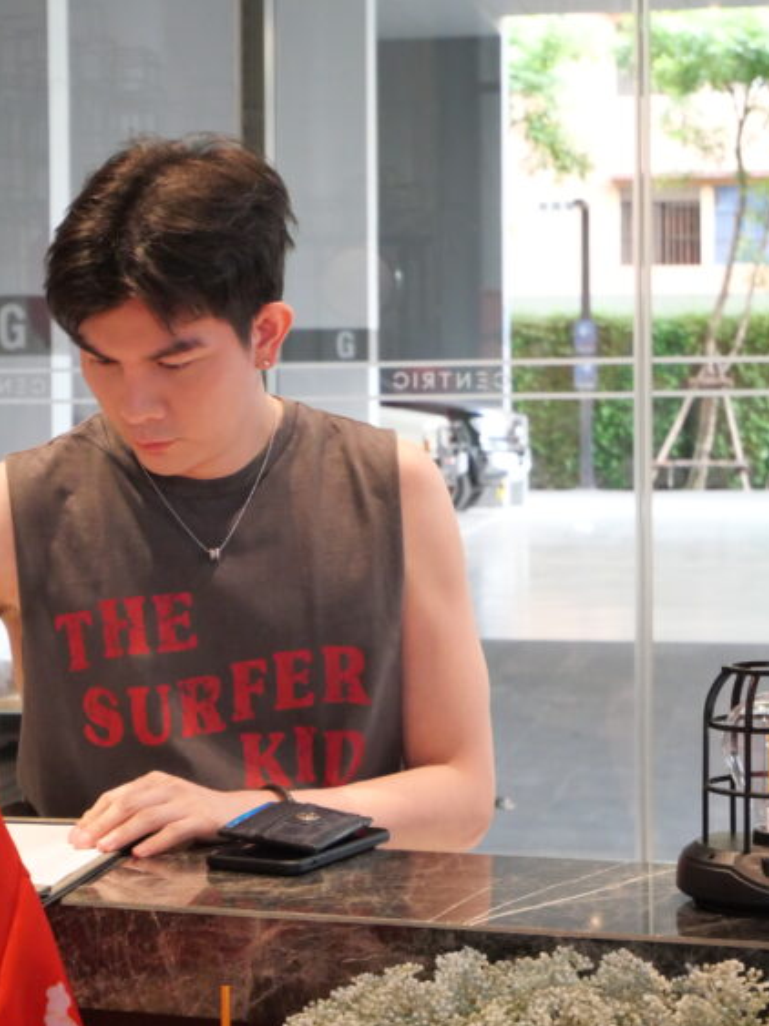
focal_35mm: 91
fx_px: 2696
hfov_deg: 16.2
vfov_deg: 21.5
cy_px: 450
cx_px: 248
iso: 3200
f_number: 5.6
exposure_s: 1/60
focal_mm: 32
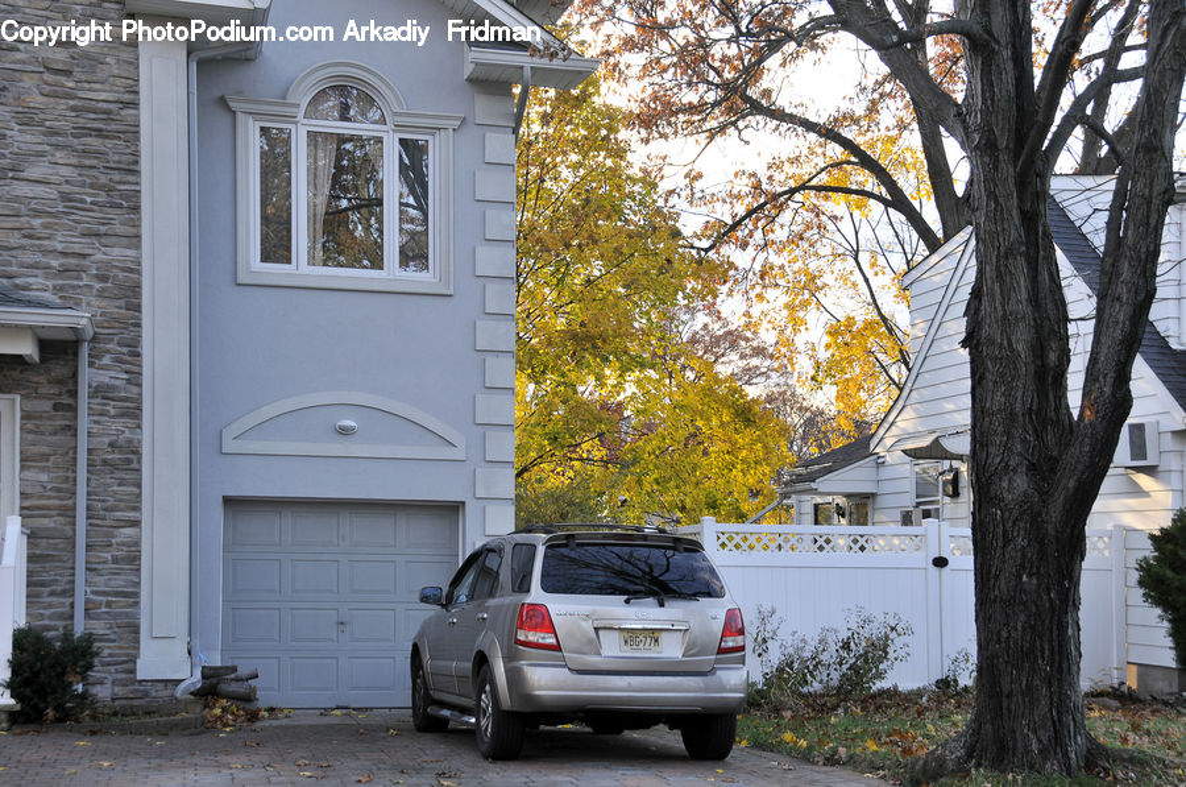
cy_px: 394
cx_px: 593
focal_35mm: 54
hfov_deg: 36.9
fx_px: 1776
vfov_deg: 25.0
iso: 200
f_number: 6.3
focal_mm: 36
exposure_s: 1/100
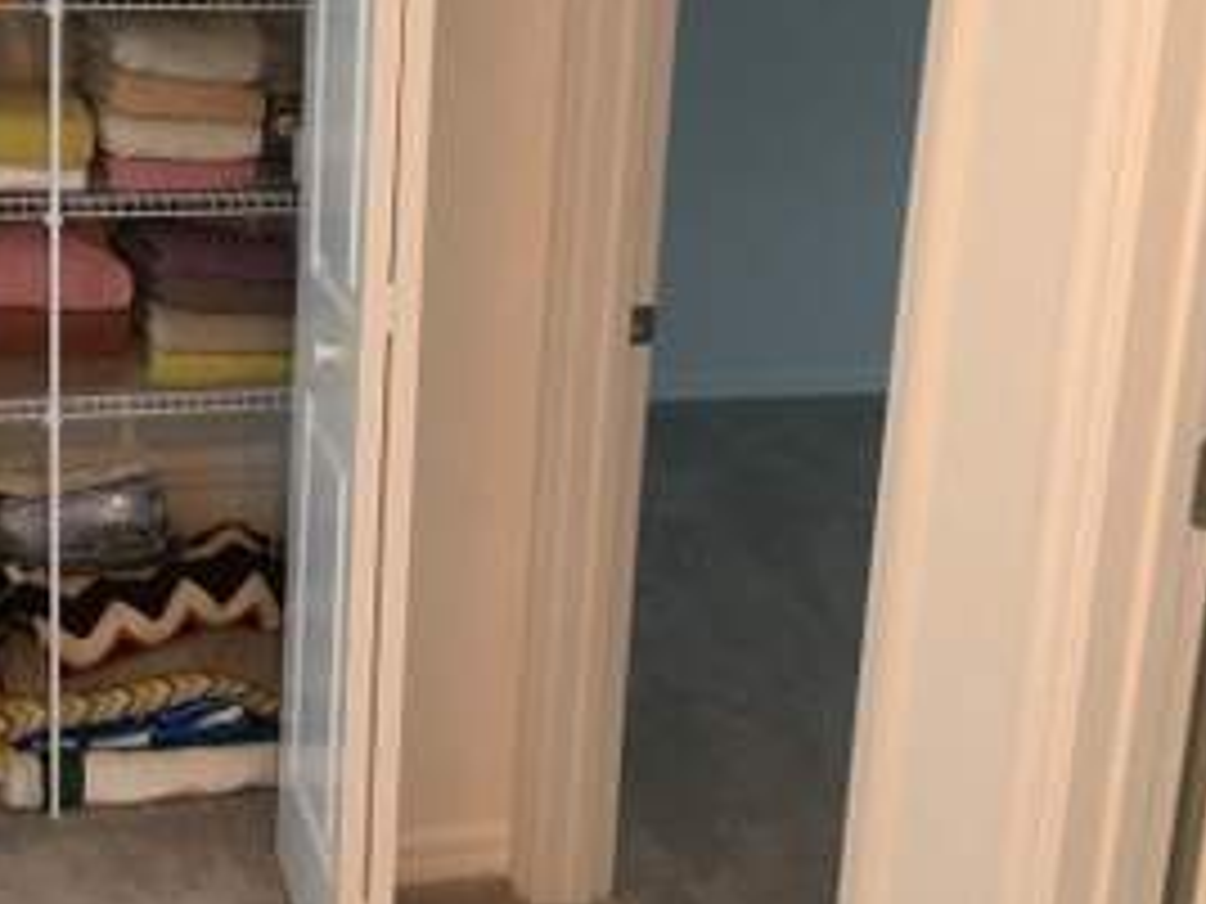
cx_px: 207
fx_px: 1812
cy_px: 225
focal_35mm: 52
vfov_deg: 27.6
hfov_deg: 35.4
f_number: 2.2
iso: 80
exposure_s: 1/30
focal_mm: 4.15
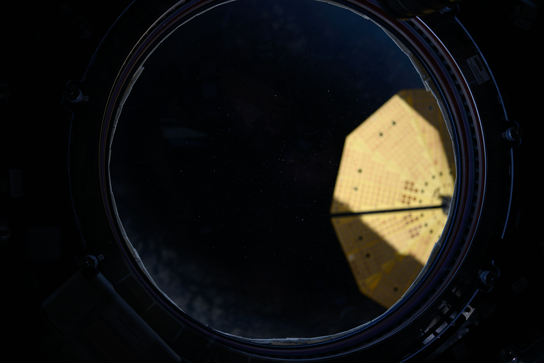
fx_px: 423
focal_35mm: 28
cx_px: 272
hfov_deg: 65.5
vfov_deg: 46.4
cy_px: 182
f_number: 2.8
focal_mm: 28
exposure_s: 1/500
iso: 400
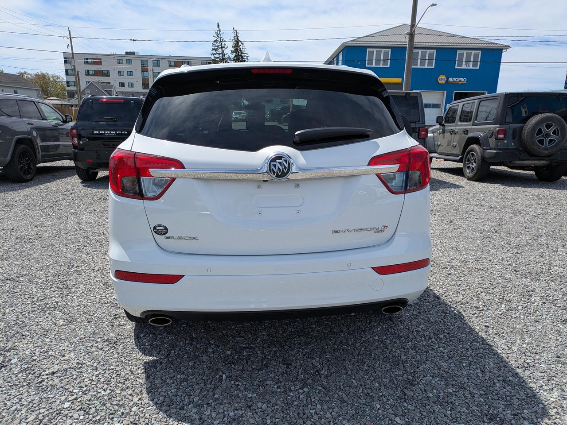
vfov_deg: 54.9
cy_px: 212
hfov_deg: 69.4
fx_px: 410
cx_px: 284
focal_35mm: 25
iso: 44
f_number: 1.89
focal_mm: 5.43
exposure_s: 1/2092
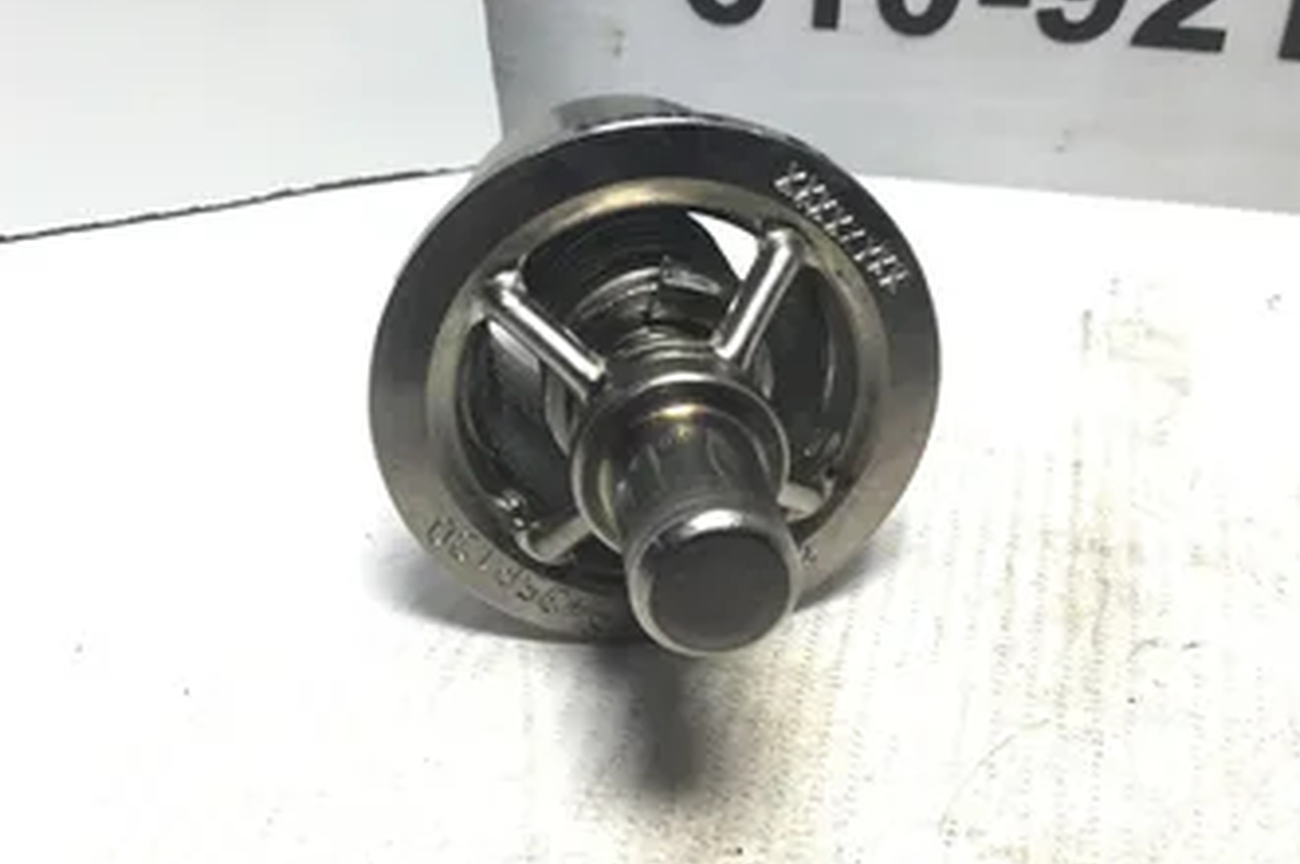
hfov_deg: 49.6
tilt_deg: -37.8
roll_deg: +0.0
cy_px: 326
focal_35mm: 39
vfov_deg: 34.0
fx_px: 1407
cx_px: 644
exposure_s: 1/120
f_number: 2.4
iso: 50
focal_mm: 3.3
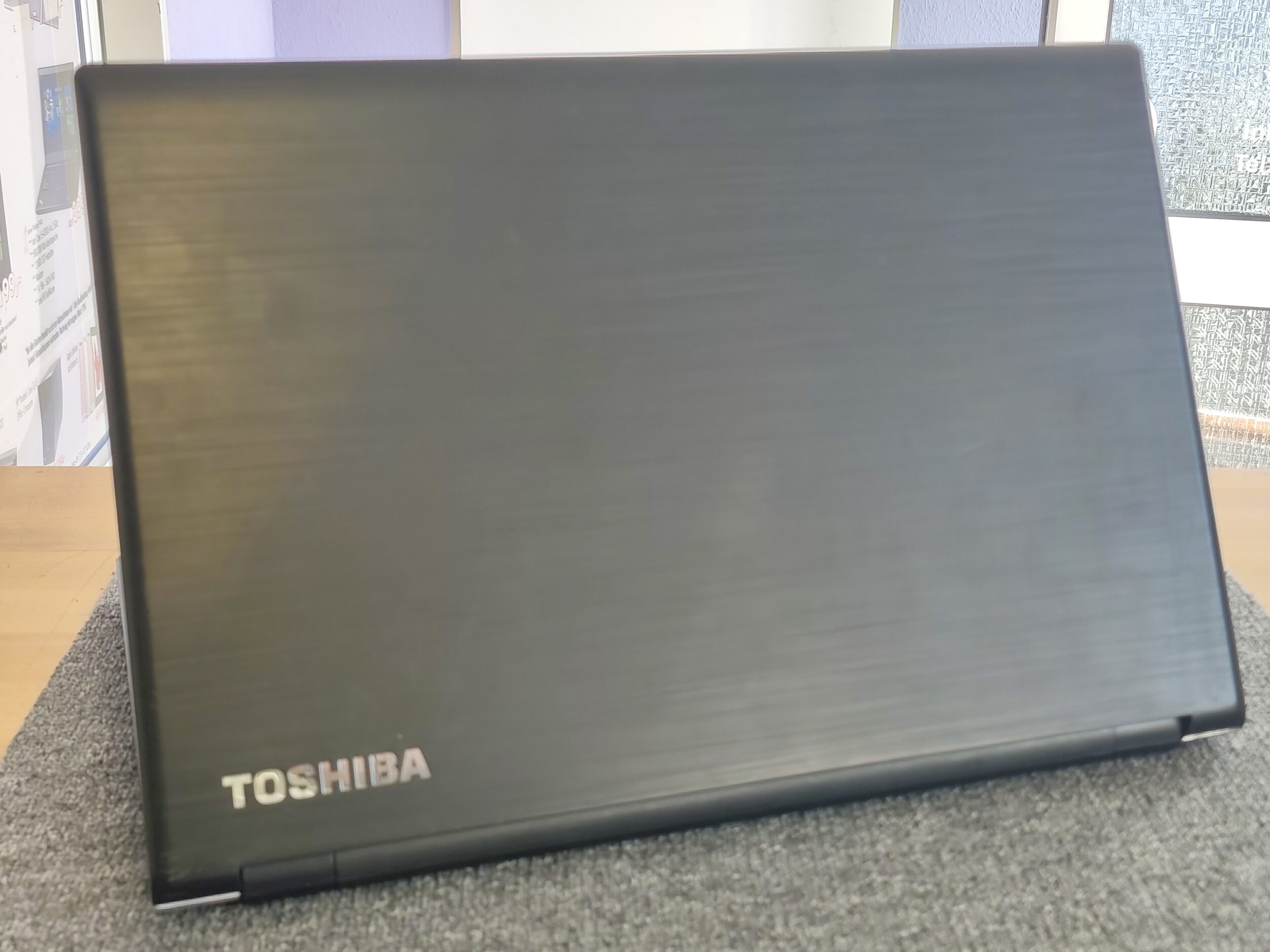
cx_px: 645
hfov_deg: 40.4
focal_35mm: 47
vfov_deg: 30.9
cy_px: 469
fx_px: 1724
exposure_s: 1/60.2
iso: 160
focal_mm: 6.07
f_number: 1.7
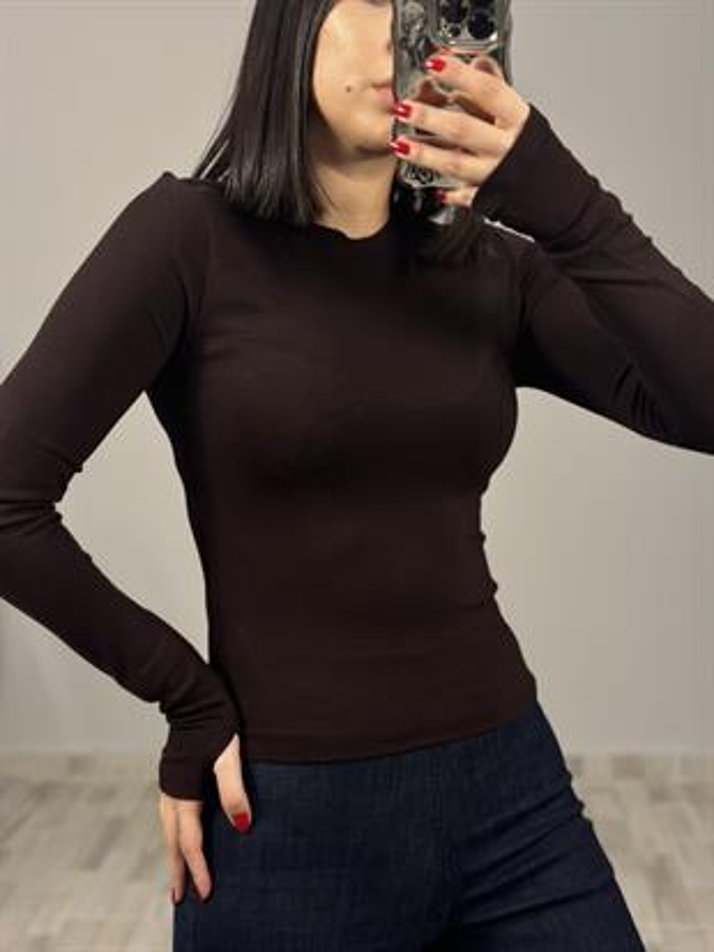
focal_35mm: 48
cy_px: 476
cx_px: 357
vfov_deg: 39.6
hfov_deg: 30.3
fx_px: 1319
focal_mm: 6.86
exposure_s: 1/100
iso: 200
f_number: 1.78
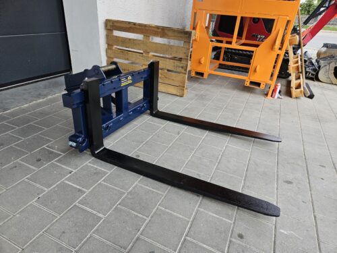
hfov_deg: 73.9
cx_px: 168
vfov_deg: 58.9
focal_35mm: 23
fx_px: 224
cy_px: 126
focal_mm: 5.4
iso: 100
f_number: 1.8
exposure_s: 1/719
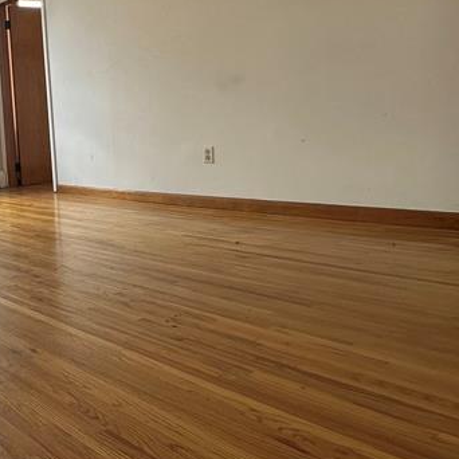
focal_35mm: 37
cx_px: -76
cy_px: 177
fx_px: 555
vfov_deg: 44.6
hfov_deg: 36.1
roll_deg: +4.1
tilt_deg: -4.0
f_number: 2.2
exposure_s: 1/99
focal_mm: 2.22
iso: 50
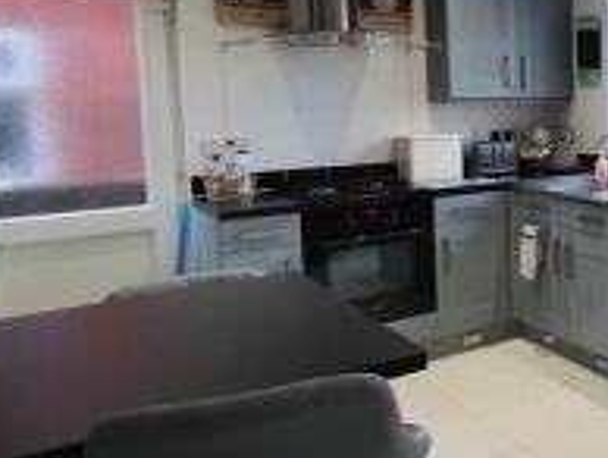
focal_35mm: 39
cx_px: 726
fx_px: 686
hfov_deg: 36.9
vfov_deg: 36.4
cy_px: 140
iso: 80
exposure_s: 1/50
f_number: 2.2
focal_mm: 1.8
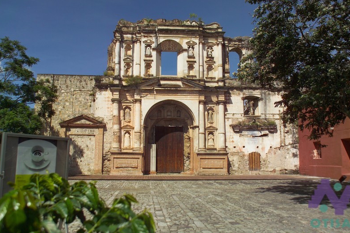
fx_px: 311
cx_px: 173
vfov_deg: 41.1
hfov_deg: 58.7
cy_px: 111
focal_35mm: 32
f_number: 5.6
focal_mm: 28
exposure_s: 1/750
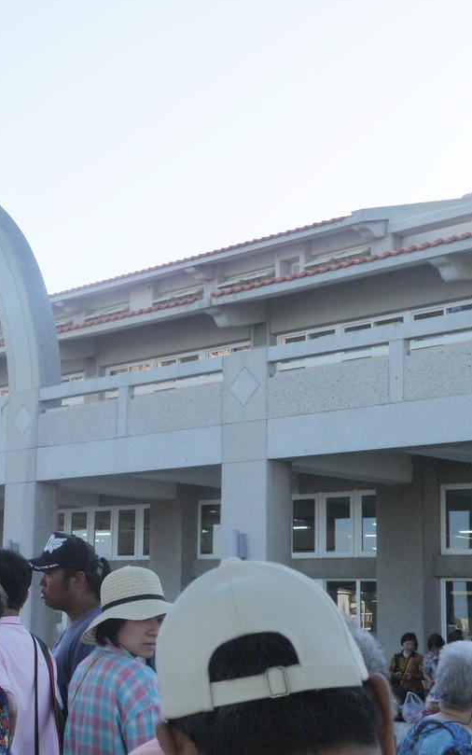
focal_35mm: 66
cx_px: -14
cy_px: 369
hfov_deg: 19.1
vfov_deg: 31.1
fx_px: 1358
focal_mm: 21
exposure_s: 1/400
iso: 160
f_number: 9
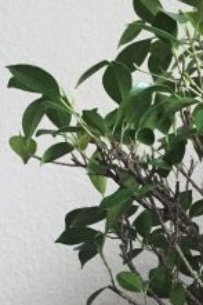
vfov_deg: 23.7
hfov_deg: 15.8
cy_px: 306
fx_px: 695
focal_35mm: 82
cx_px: 268
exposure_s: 1/15
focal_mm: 4.15
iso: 400
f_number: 2.2
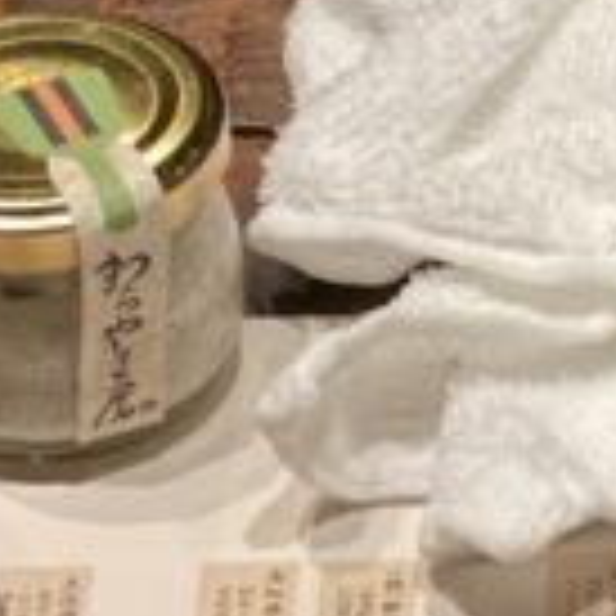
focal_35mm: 215
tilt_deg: -37.7
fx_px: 4329
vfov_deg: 8.1
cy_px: 112
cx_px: 1250
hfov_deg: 7.8
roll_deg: -4.0
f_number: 2
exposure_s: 1/33
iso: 200
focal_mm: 6
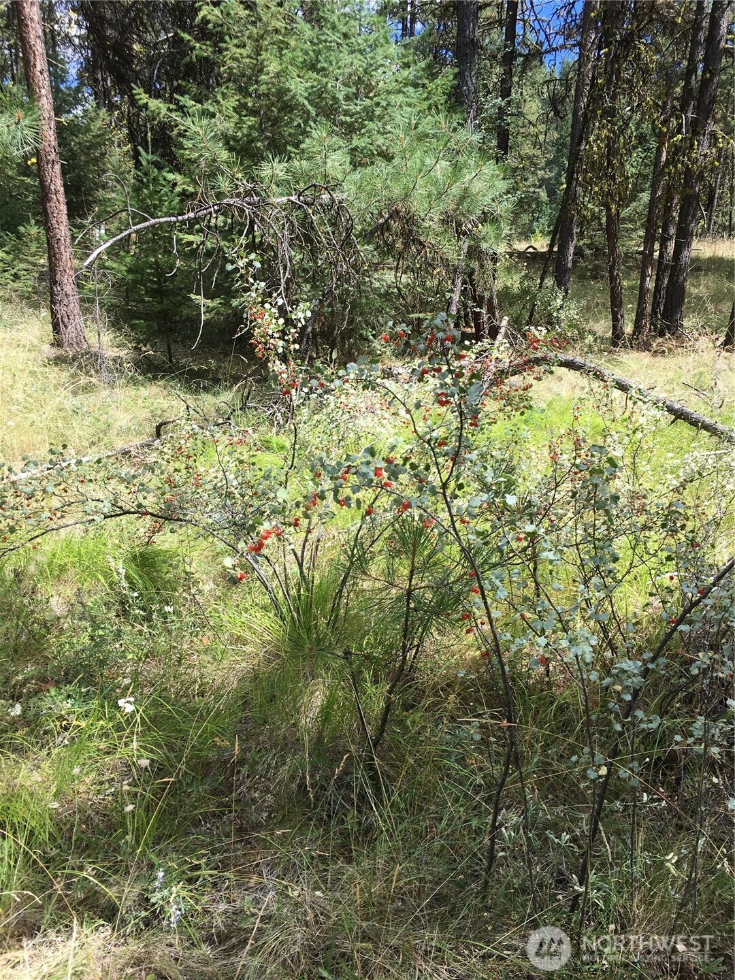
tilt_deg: -13.0
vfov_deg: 61.7
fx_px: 821
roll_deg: -2.5
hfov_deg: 48.2
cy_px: 490
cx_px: 368
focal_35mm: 29
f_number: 2.2
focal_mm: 4.15
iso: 25
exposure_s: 1/582
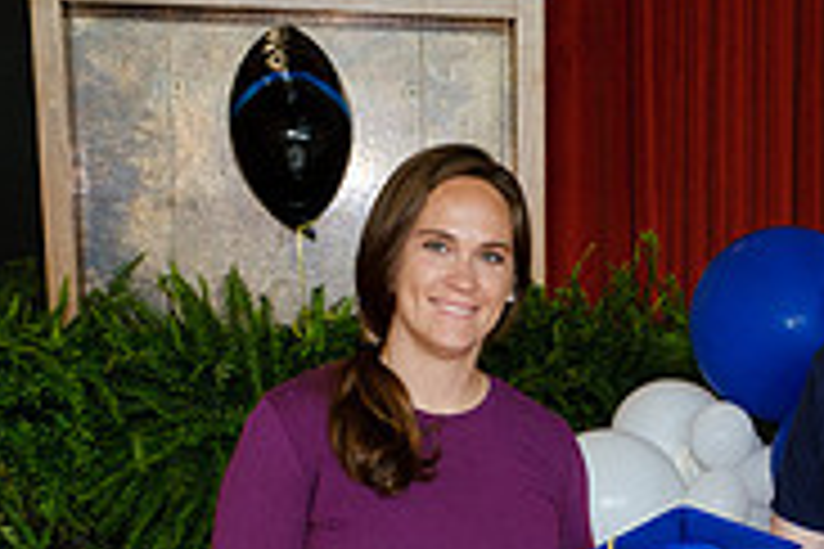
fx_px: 2174
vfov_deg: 13.5
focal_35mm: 95
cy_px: 844
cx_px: 779
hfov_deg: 20.9
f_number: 5
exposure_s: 1/125
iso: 800
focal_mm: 20
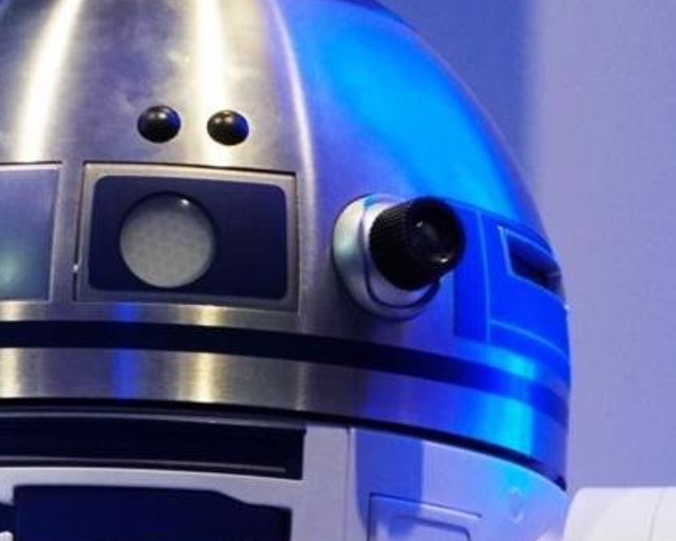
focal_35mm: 306
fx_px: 6116
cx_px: 110
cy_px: 922
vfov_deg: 5.0
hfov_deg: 6.3
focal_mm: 57
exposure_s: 1/100
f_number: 5.6
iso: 1600
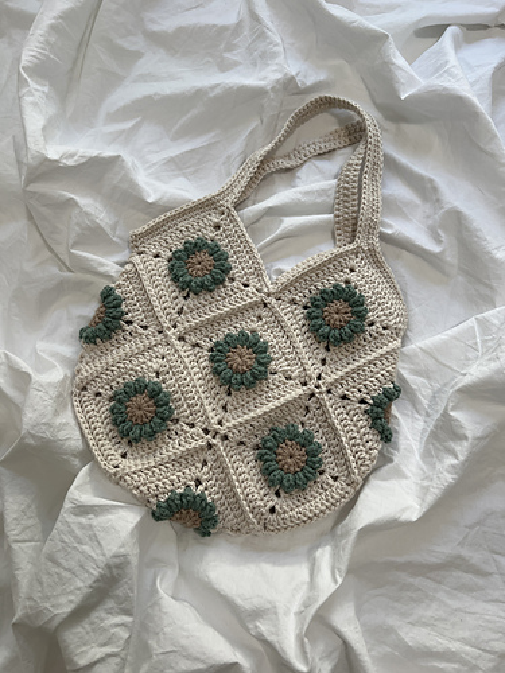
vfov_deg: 67.3
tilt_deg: -76.3
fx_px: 506
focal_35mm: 26
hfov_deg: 53.1
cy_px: 336
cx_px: 252
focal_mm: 5.7
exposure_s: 1/60
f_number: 1.5
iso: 80
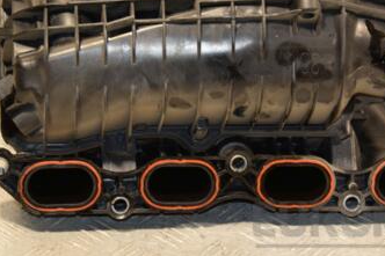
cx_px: 231
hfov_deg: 14.5
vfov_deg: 9.7
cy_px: 65
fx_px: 1507
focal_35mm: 141
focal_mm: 52
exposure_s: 1/100
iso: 800
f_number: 5
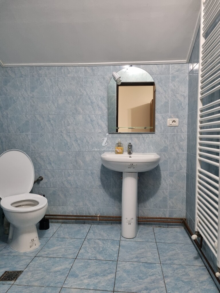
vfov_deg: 67.3
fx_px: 220
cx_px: 110
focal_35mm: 26
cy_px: 146
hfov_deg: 53.1
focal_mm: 5.4
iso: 800
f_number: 1.8
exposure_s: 1/50
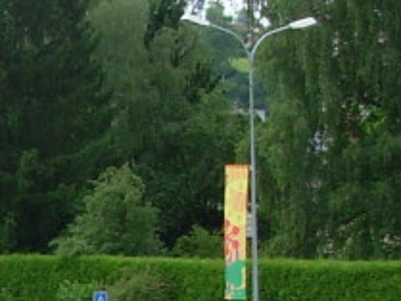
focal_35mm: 186
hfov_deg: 10.4
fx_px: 2156
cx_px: -153
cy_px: 439
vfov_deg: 7.9
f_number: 2.9
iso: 50
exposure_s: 1/645
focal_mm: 6.3
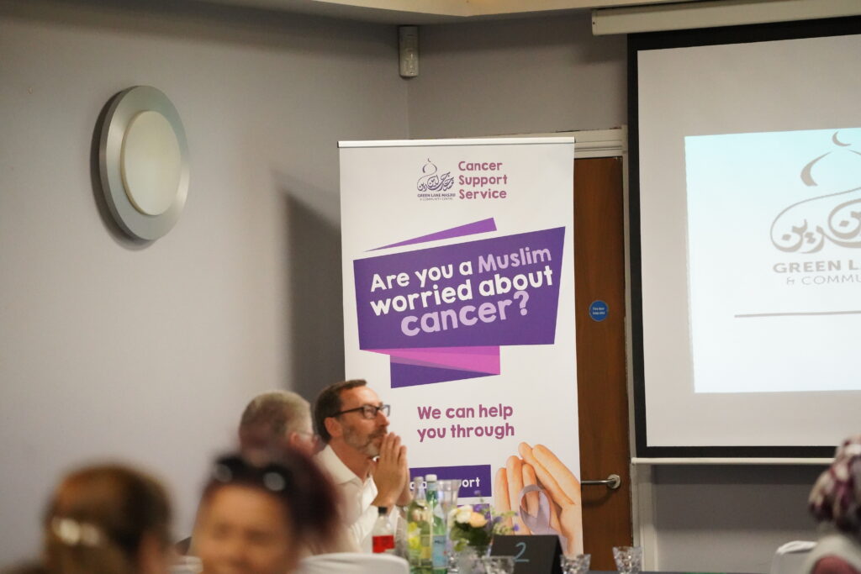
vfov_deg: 6.9
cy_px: 287
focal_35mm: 200
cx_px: 430
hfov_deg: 10.3
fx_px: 4784
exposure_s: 1/1600
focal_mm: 200
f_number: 2.8
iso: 20000
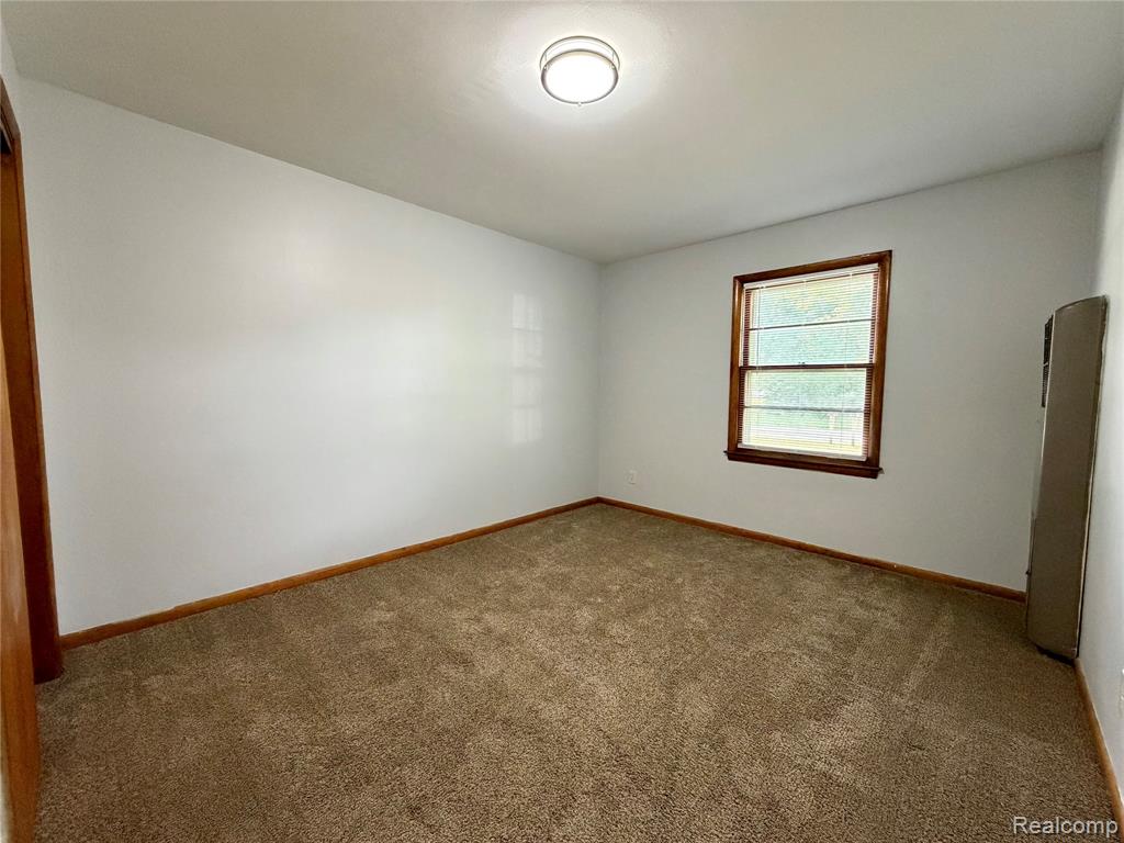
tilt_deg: -4.1
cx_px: 562
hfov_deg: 102.1
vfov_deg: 85.7
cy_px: 422
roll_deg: -0.4
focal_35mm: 14
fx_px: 455
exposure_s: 1/60
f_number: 2.2
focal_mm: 2.22
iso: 400
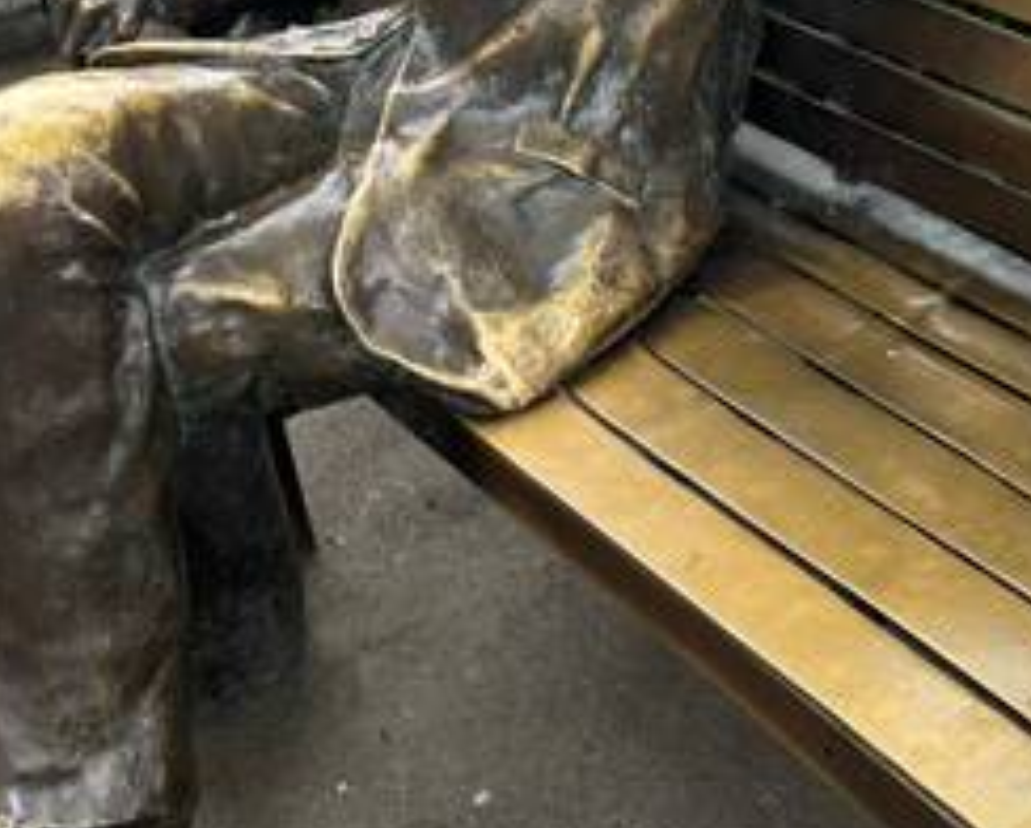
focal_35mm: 69
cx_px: 752
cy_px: 304
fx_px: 2109
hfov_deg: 27.2
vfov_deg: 22.2
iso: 50
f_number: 1.78
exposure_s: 1/121
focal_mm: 6.76
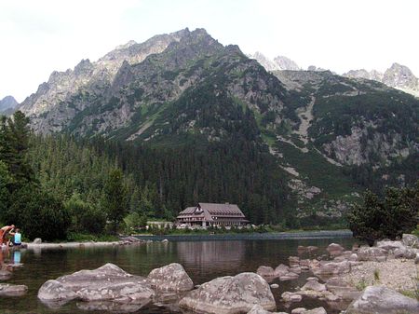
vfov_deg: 39.6
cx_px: 210
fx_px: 436
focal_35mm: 36
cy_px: 157
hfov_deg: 51.4
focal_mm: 6
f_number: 4.8
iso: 320
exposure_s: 1/1000
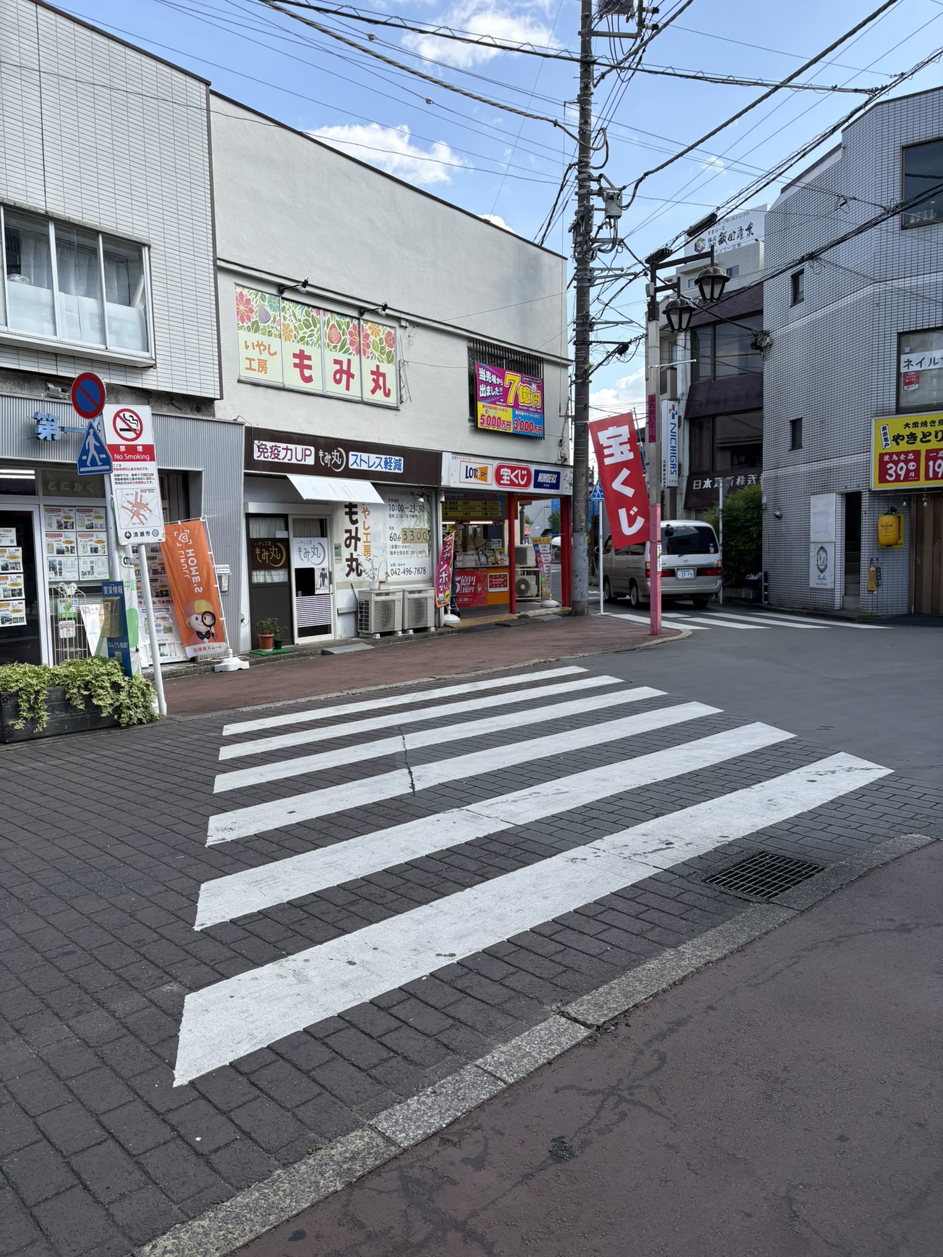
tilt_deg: -4.1
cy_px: 628
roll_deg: +1.4
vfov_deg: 67.3
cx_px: 472
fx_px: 944
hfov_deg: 53.1
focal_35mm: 26
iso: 50
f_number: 1.6
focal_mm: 5.96
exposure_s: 1/1799
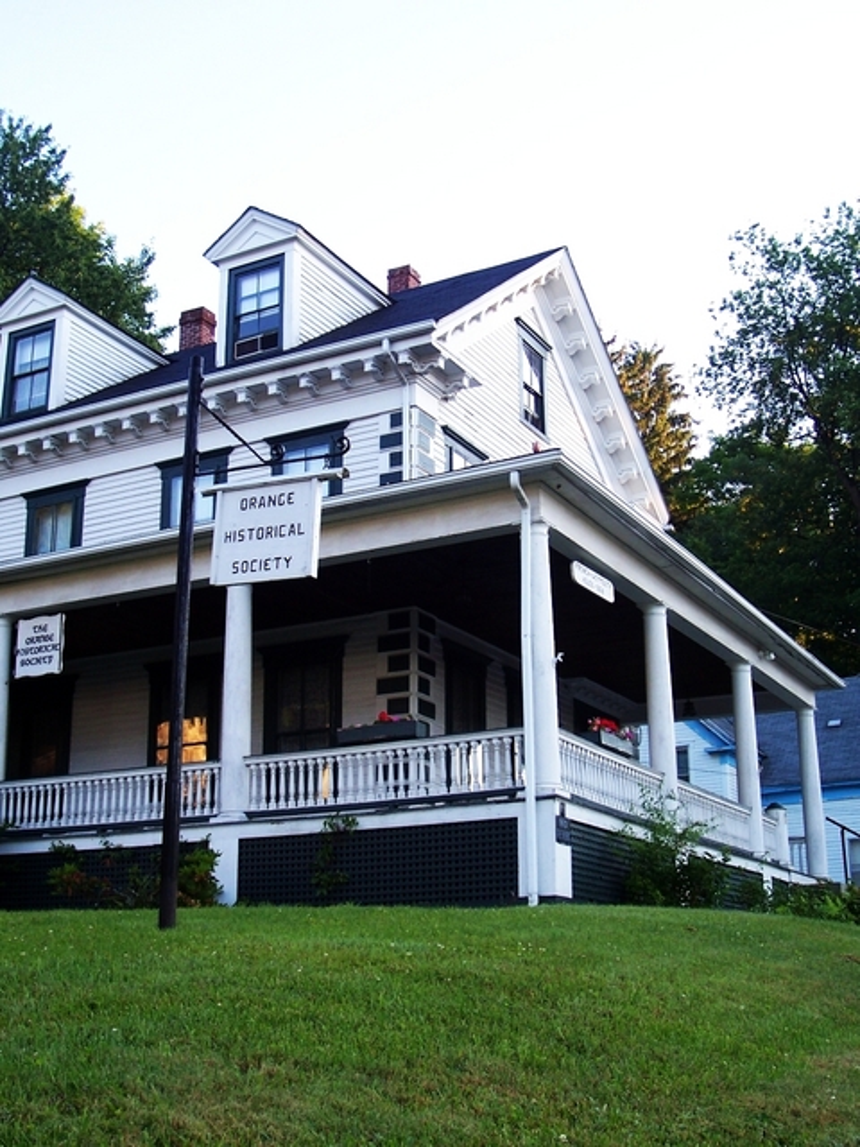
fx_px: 1391
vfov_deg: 44.8
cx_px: 430
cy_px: 574
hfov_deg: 34.3
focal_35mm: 42
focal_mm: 7
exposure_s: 1/60
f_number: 3
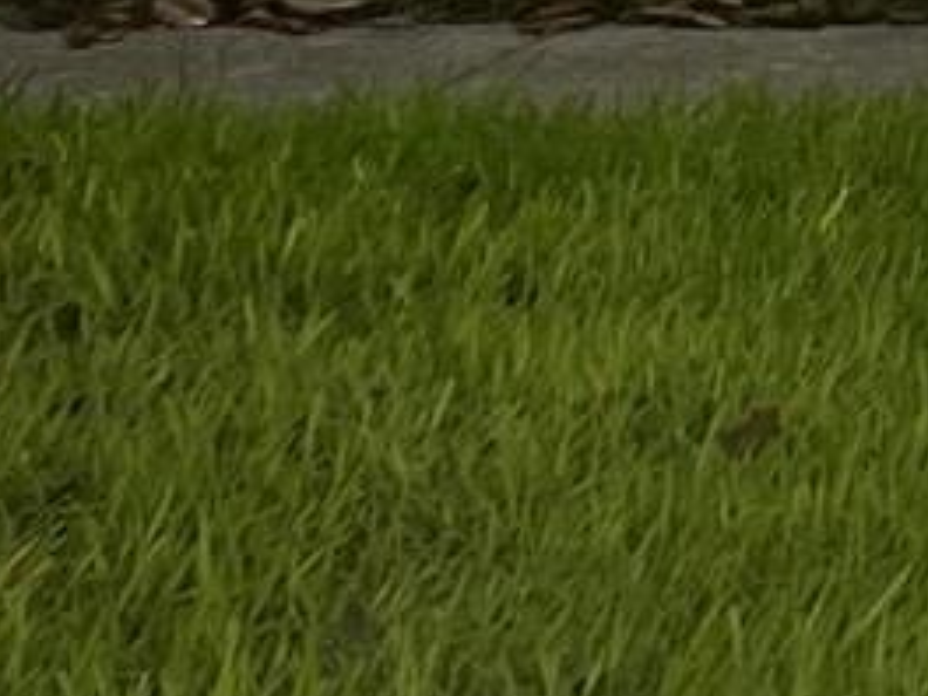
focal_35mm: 176
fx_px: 4718
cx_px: 2710
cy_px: -1244
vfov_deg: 7.6
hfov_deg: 9.2
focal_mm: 3
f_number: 1.8
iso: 16
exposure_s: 1/1626
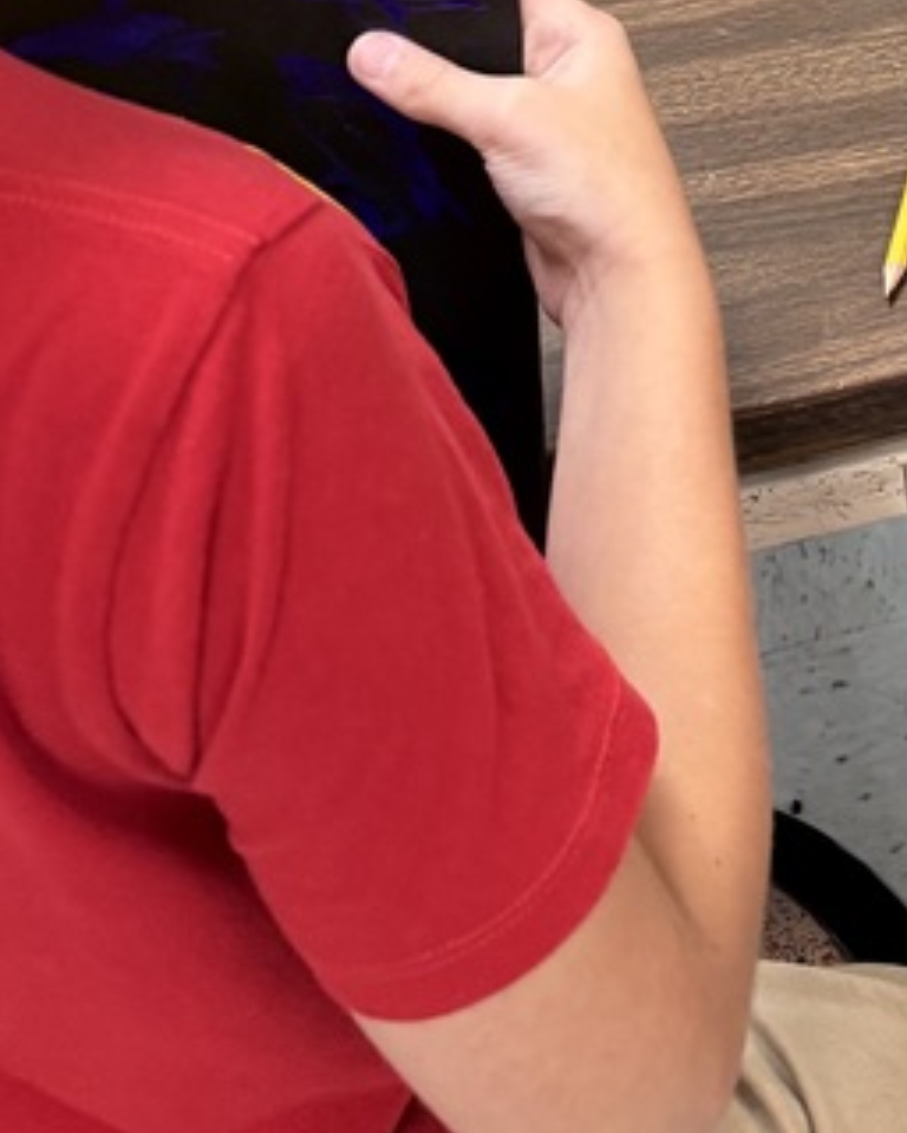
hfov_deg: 18.6
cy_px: -340
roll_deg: +2.9
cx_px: 1268
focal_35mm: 75
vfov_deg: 22.7
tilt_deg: -30.6
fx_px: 2517
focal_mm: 6.76
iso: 250
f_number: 1.78
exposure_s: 1/60
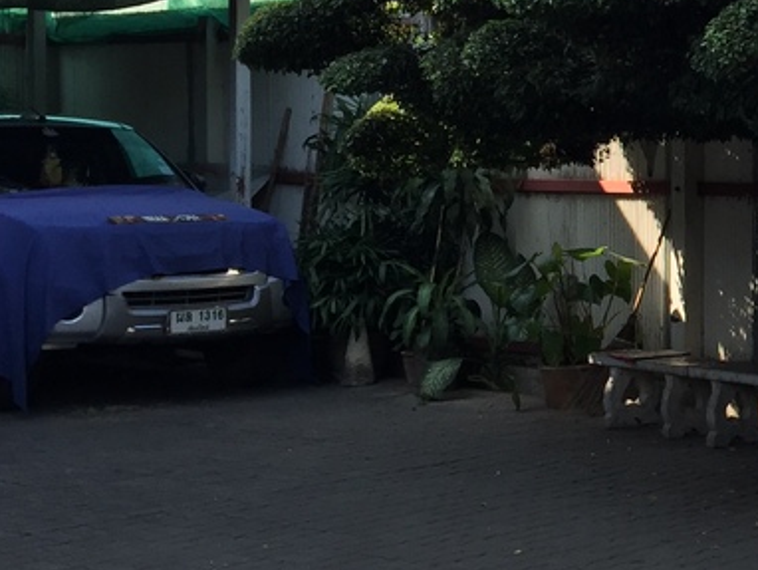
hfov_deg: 19.2
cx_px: 1087
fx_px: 1994
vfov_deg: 16.2
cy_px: 133
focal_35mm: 91
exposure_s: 1/746
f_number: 2.2
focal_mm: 4.15
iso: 32
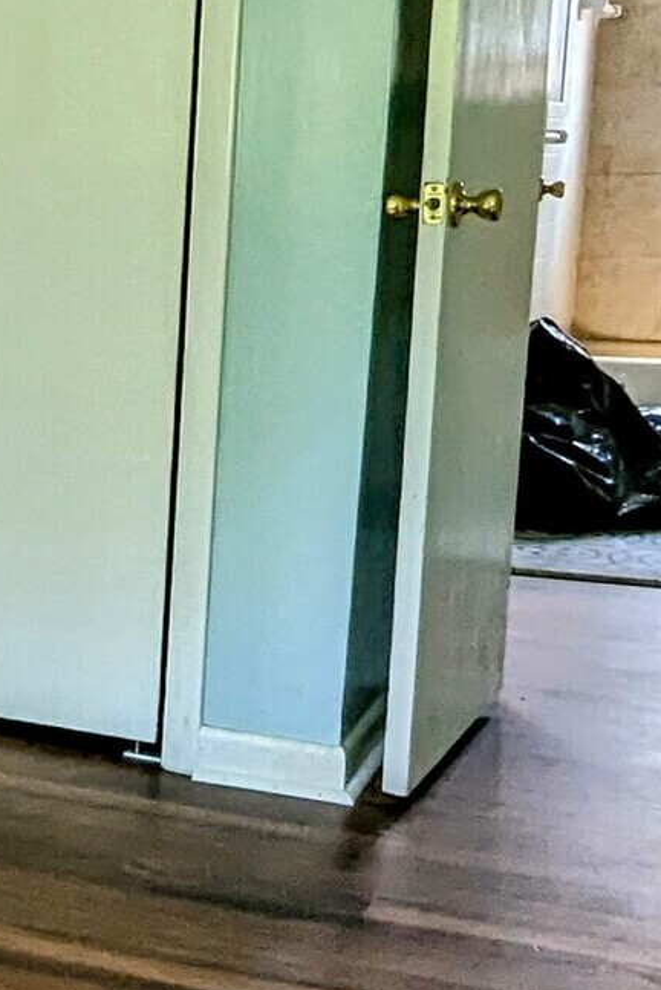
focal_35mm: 64
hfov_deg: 17.4
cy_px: 459
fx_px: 1761
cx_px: -520
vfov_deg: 31.4
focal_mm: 1.95
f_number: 2.2
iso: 217
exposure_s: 1/90.1
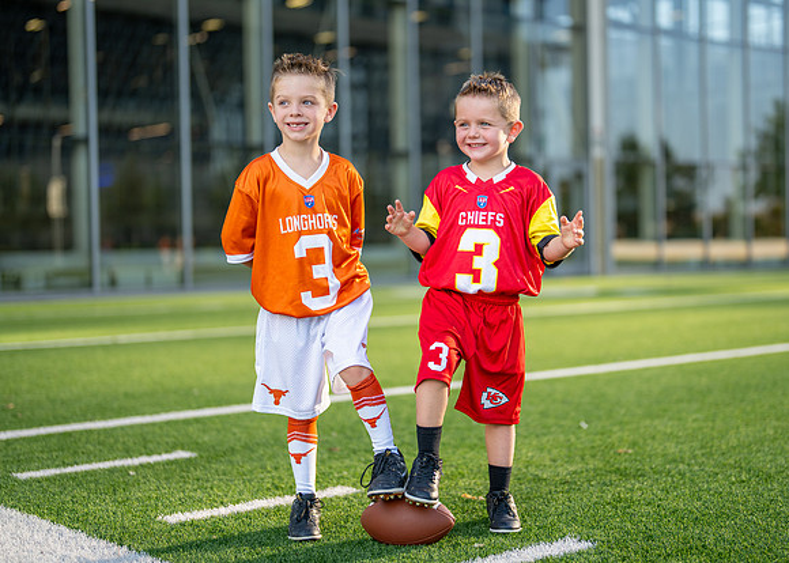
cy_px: 274
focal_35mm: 59
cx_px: 436
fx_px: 1315
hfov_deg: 33.4
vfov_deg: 24.2
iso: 100
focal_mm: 50
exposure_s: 1/2000
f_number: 1.2
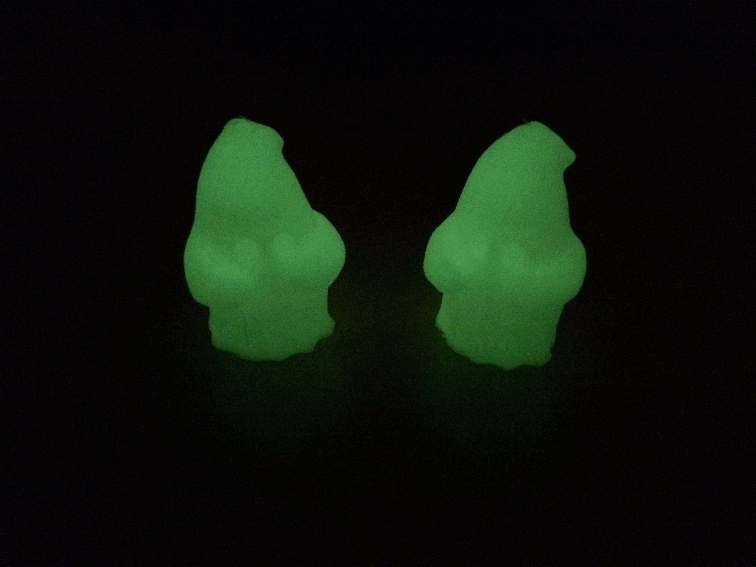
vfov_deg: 48.2
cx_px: 378
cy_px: 284
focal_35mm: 29
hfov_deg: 61.7
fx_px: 633
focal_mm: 4.15
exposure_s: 1/17
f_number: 2.2
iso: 2000
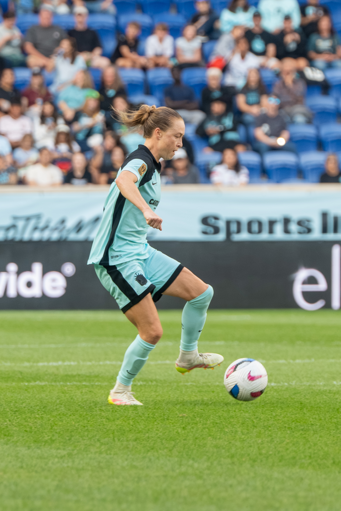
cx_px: 244
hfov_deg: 2.0
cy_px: 276
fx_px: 9871
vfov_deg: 3.0
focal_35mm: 695
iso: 1250
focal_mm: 277
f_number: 5
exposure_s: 1/1000
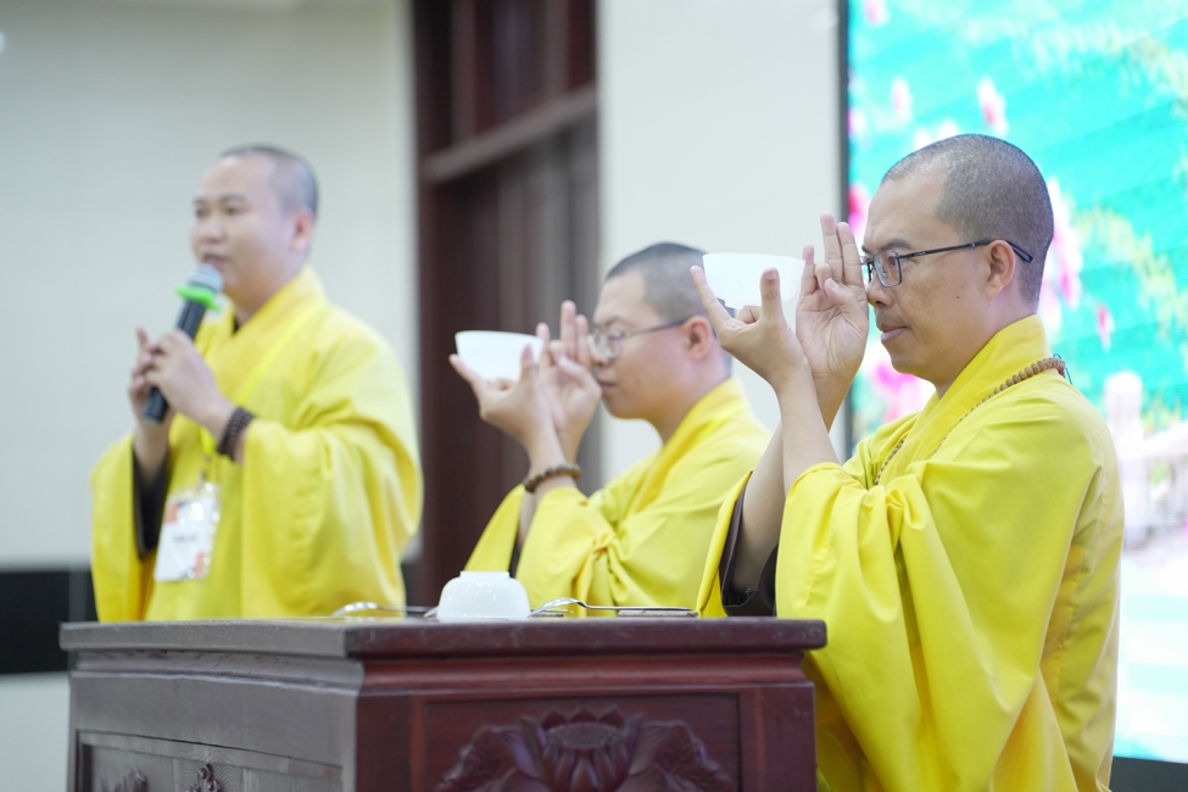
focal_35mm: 119
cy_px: 396
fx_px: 3927
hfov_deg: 17.2
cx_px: 594
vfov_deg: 11.5
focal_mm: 119
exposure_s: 1/125
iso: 2500
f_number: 2.8
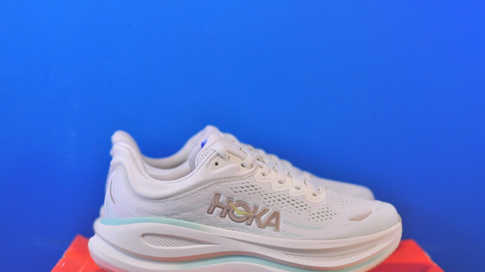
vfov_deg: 15.3
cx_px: 243
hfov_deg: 26.9
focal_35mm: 79
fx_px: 1016
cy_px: 159
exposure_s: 1/320
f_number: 2.5
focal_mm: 50
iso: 250
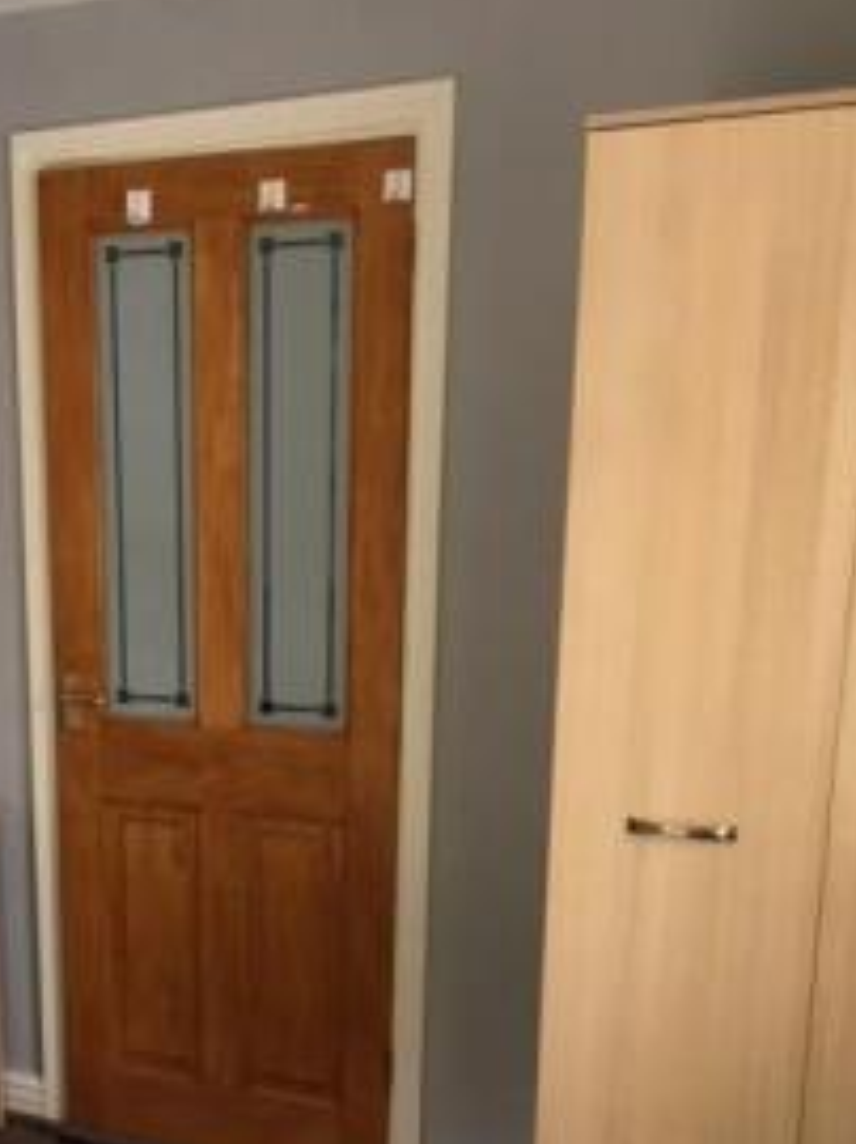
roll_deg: -0.4
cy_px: 892
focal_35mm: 47
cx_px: 246
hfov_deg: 30.5
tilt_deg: -16.4
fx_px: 1552
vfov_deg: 39.1
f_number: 2.2
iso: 100
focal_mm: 4.15
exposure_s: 1/33
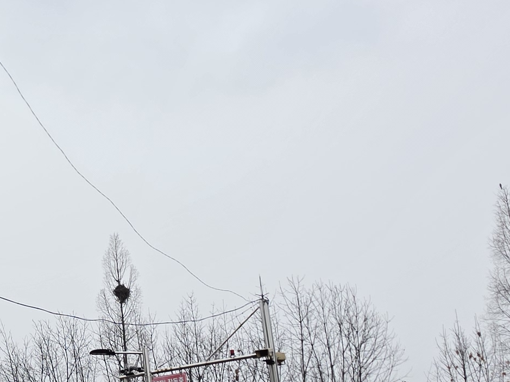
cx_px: -81
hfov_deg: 19.1
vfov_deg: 15.1
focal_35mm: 98
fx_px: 1444
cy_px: 136
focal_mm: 6.5
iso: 64
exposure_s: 1/2054
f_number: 1.4
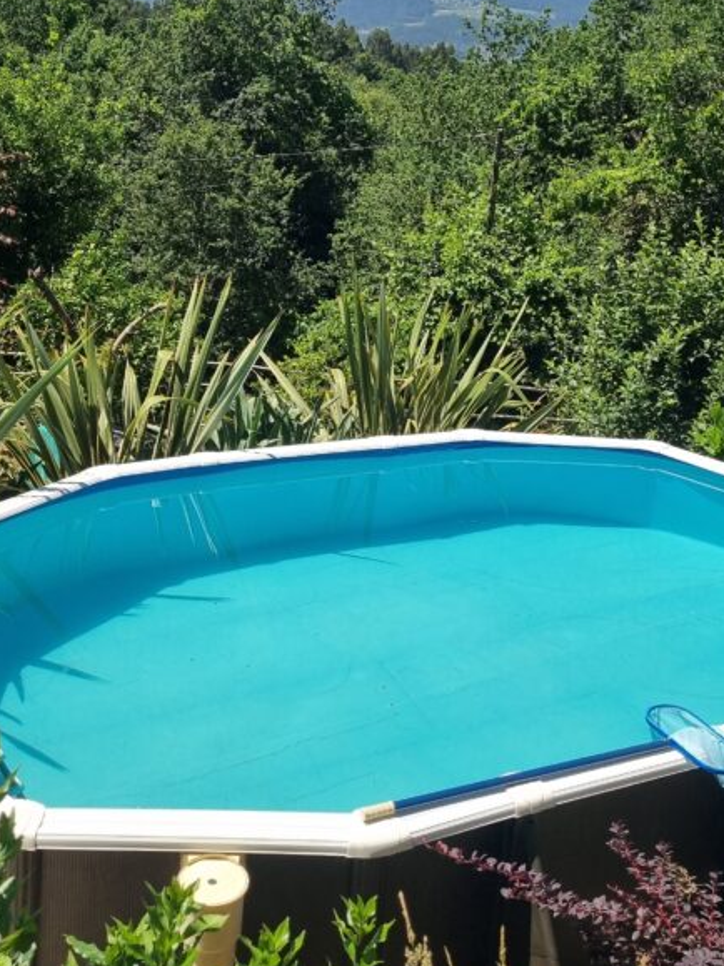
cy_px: 240
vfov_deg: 40.1
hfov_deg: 31.5
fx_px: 1283
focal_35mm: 46
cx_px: 364
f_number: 1.8
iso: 50
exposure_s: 1/3184
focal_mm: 5.4
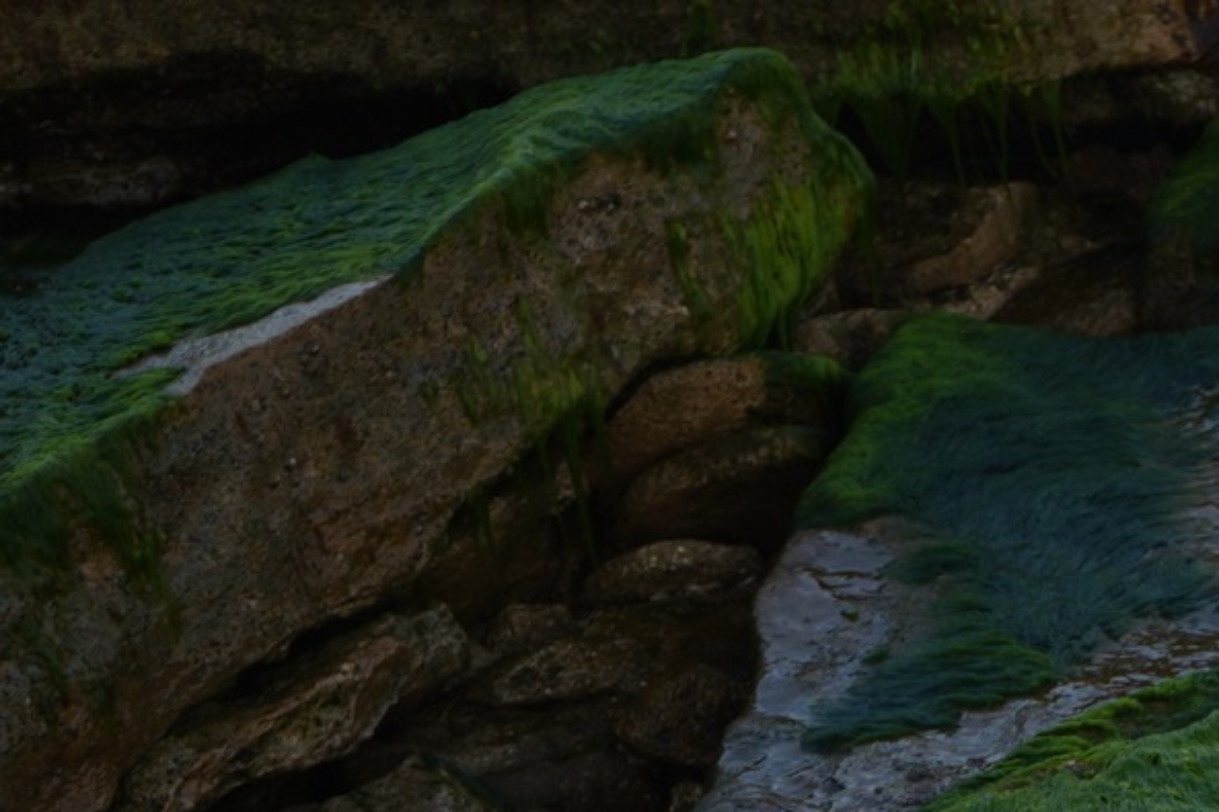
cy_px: 1447
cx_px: 1982
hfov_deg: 11.5
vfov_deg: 7.8
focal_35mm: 170
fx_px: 5754
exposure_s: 1/100
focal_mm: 42
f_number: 5
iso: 50
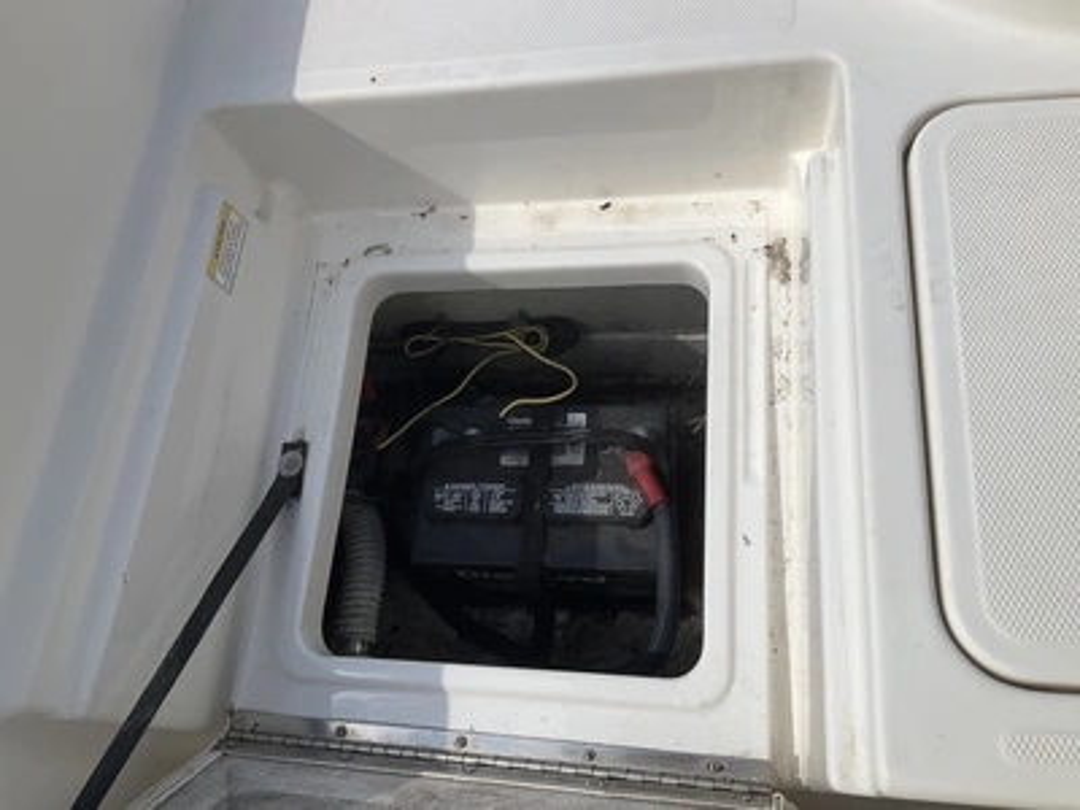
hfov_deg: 61.7
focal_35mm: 29
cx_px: 540
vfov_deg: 48.2
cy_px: 405
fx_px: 905
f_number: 1.8
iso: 25
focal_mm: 3
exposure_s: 1/3534
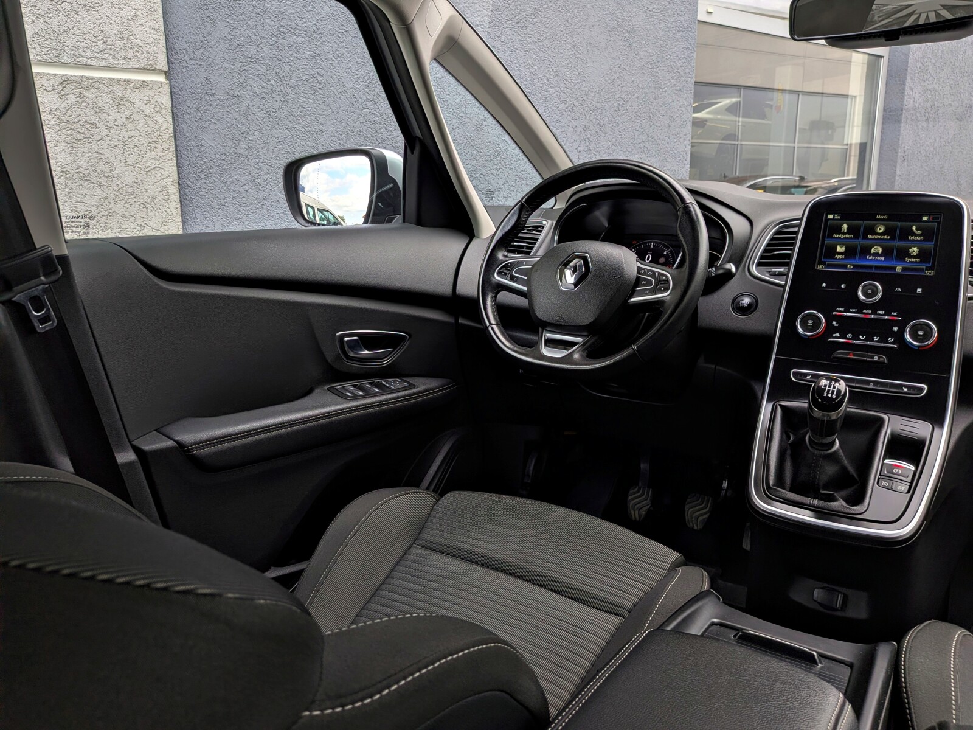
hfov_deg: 71.6
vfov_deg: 56.8
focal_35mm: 24
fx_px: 675
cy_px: 365
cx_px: 486
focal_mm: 4.53
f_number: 1.7
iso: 31
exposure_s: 1/375
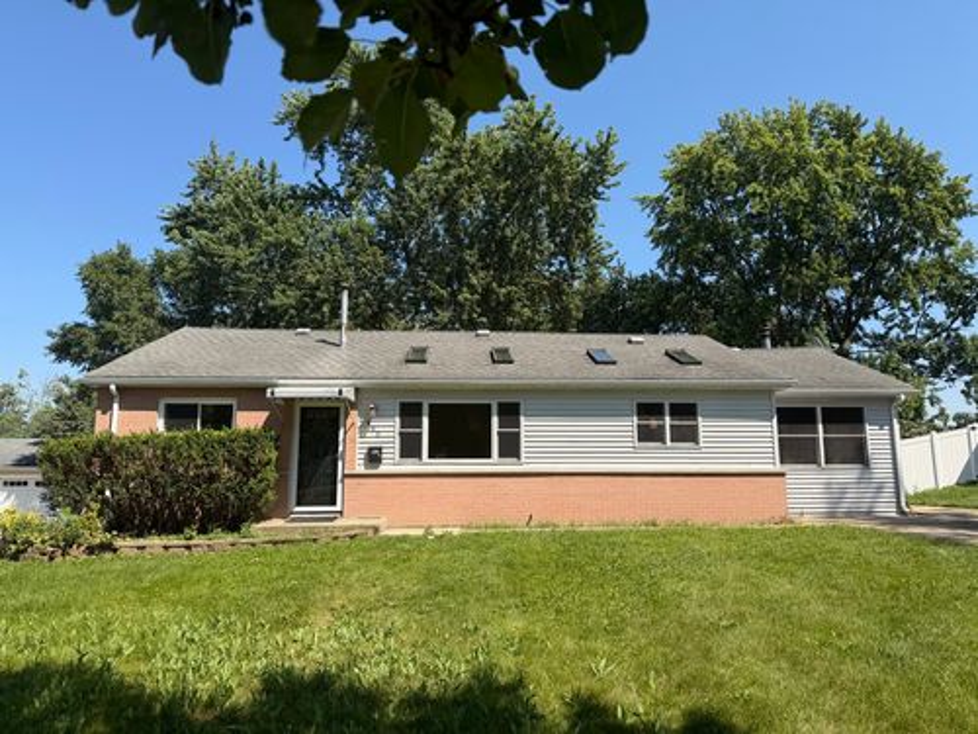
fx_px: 678
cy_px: 367
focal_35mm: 24
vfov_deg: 56.8
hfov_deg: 71.6
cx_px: 489
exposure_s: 1/3584
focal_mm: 6.76
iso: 80
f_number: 1.78
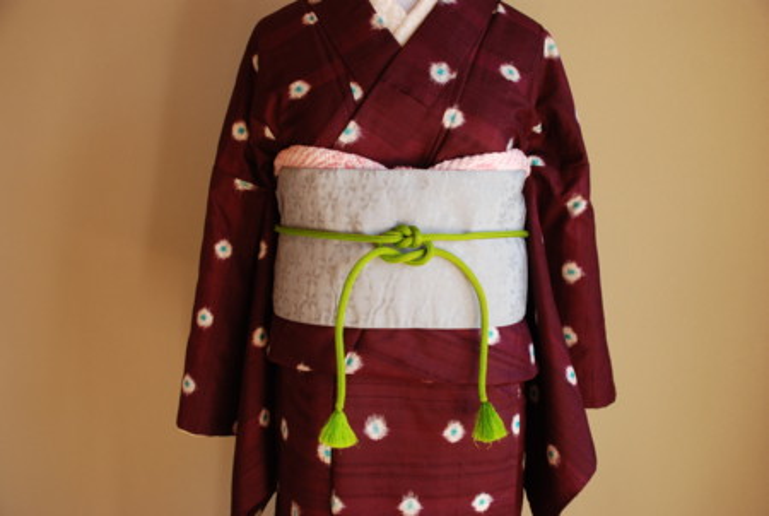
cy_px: 258
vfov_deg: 34.4
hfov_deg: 49.5
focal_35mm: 39
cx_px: 384
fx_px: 835
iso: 400
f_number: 4
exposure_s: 1/60
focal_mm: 26
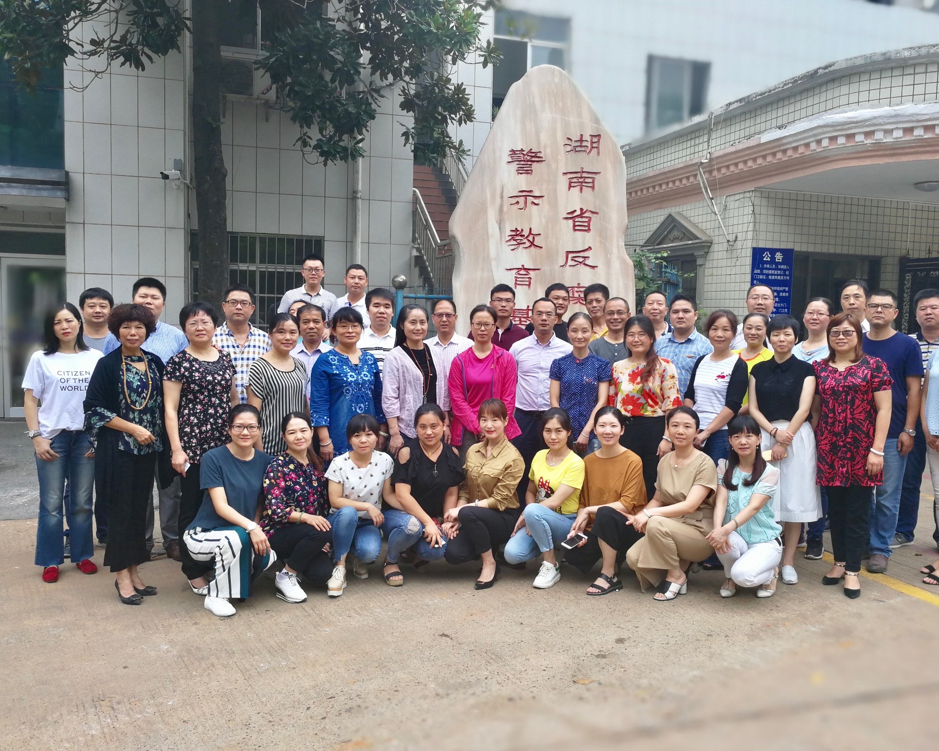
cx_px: 502
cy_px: 387
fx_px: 806
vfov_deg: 50.0
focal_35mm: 29
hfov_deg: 60.4
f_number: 4
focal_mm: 3.95
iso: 50
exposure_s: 1/160
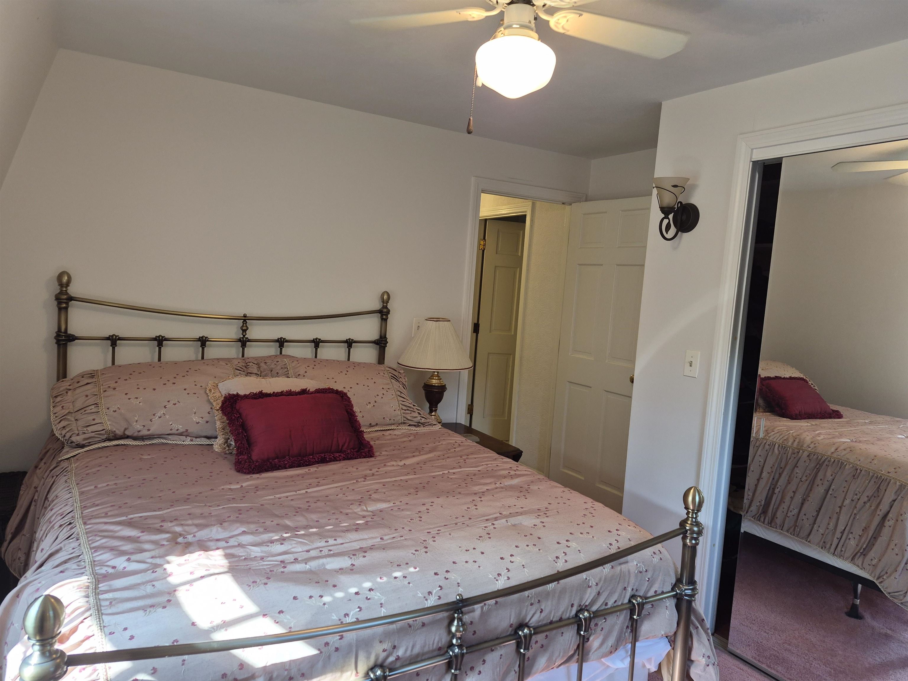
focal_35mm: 23
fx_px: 603
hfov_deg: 73.9
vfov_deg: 58.9
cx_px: 454
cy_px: 340
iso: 80
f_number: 1.8
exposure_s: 1/120
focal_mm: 5.4
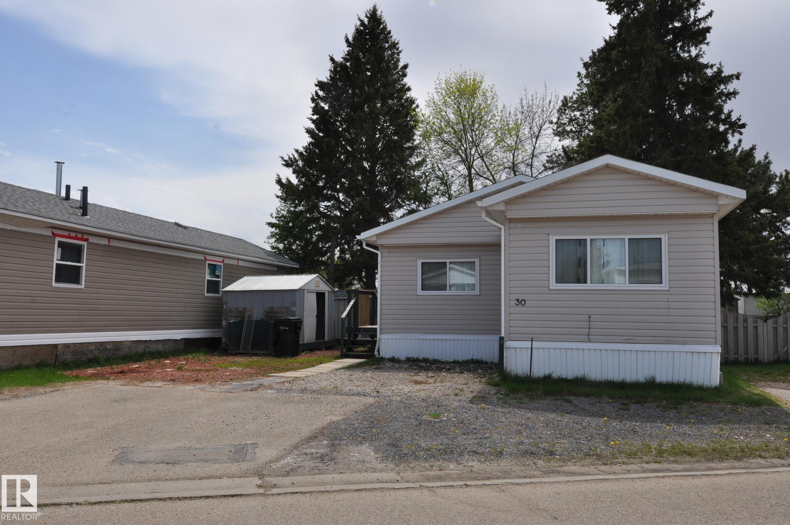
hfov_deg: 62.0
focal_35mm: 30
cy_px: 262
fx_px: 658
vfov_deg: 43.5
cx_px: 395
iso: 200
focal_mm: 20
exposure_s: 1/200
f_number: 16
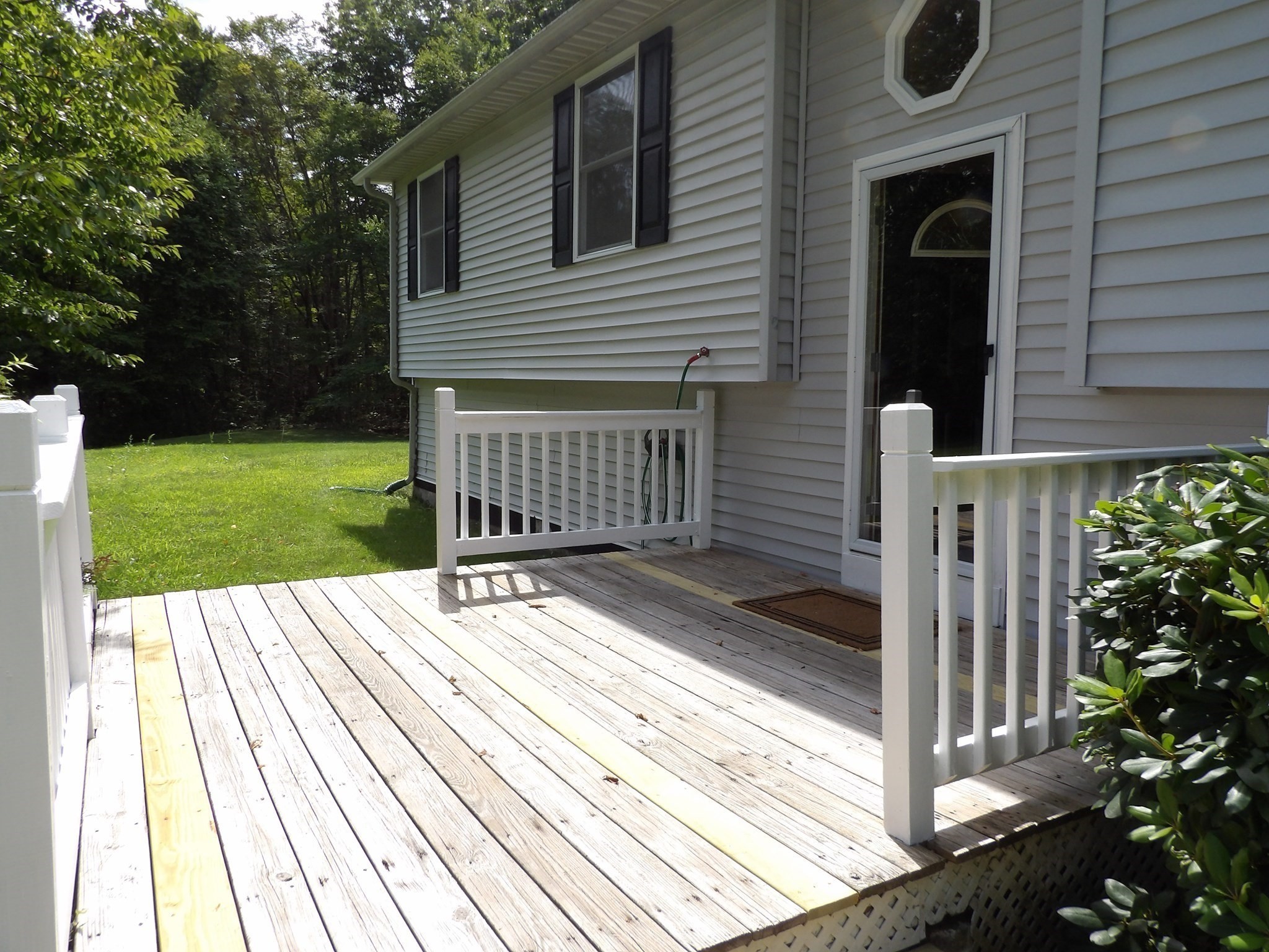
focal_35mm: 24
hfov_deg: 71.6
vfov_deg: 56.8
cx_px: 634
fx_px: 880
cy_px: 476
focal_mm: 4.3
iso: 100
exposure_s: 1/241
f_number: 5.6
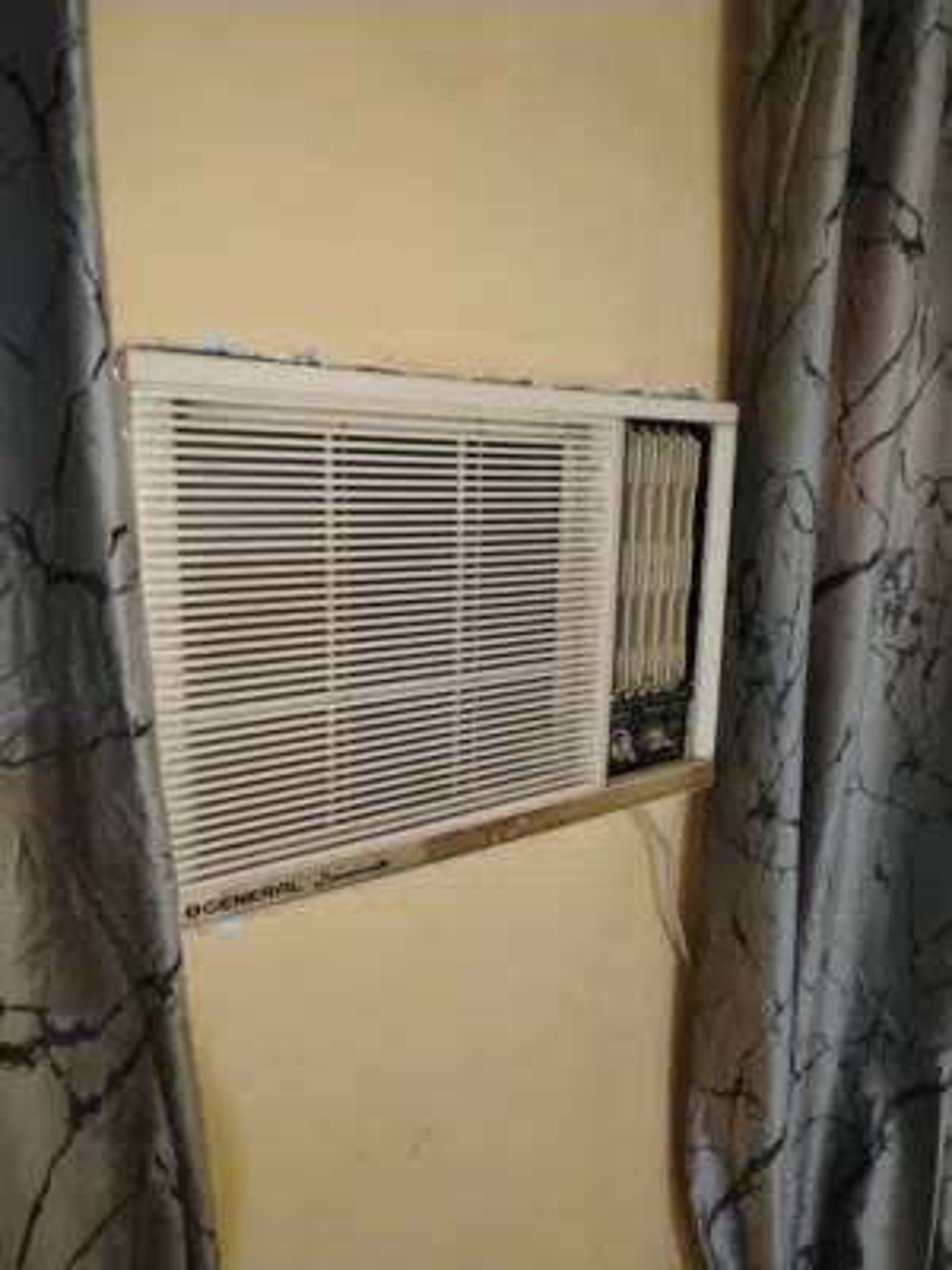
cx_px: 476
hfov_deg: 56.8
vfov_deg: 71.6
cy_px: 635
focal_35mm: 24
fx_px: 880
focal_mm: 5.25
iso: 2150
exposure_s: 1/25
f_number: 1.75
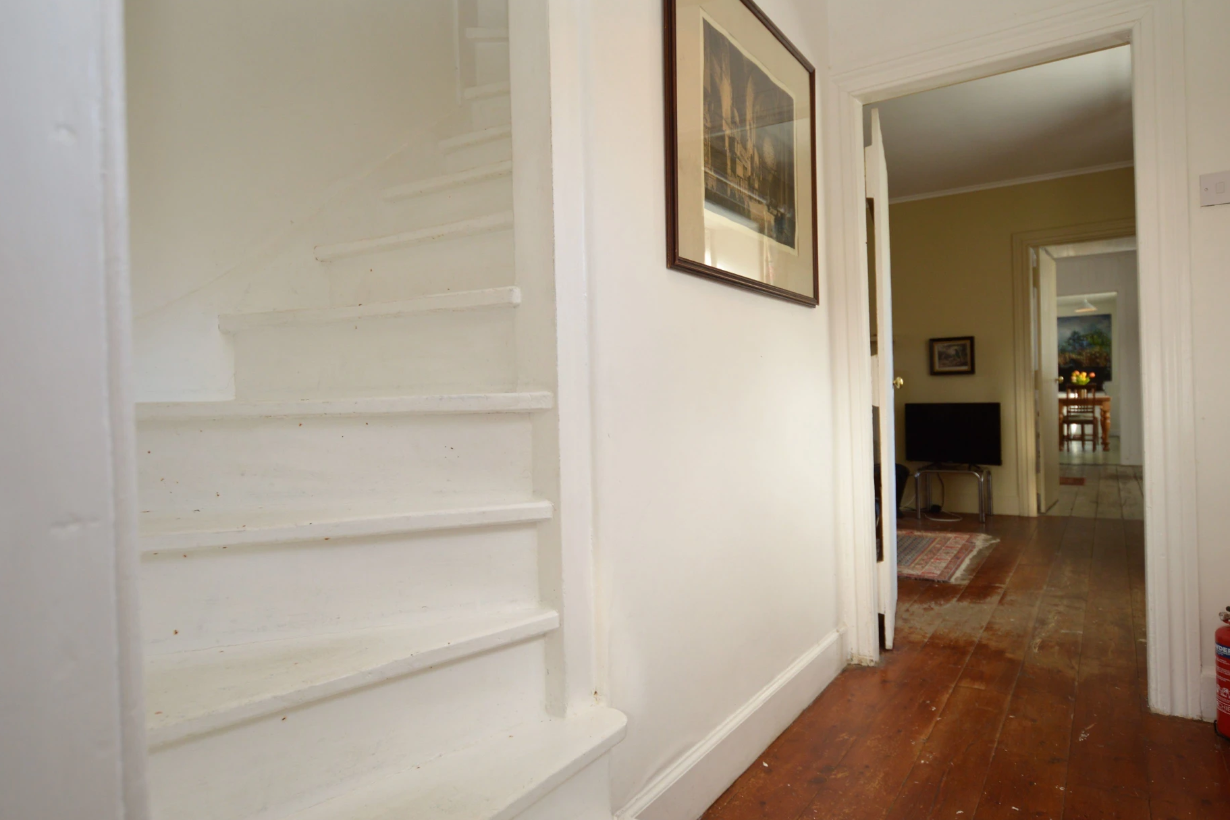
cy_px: 410
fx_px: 701
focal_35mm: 21
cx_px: 636
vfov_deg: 60.6
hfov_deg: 82.5
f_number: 4
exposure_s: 1/125
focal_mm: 13
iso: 250
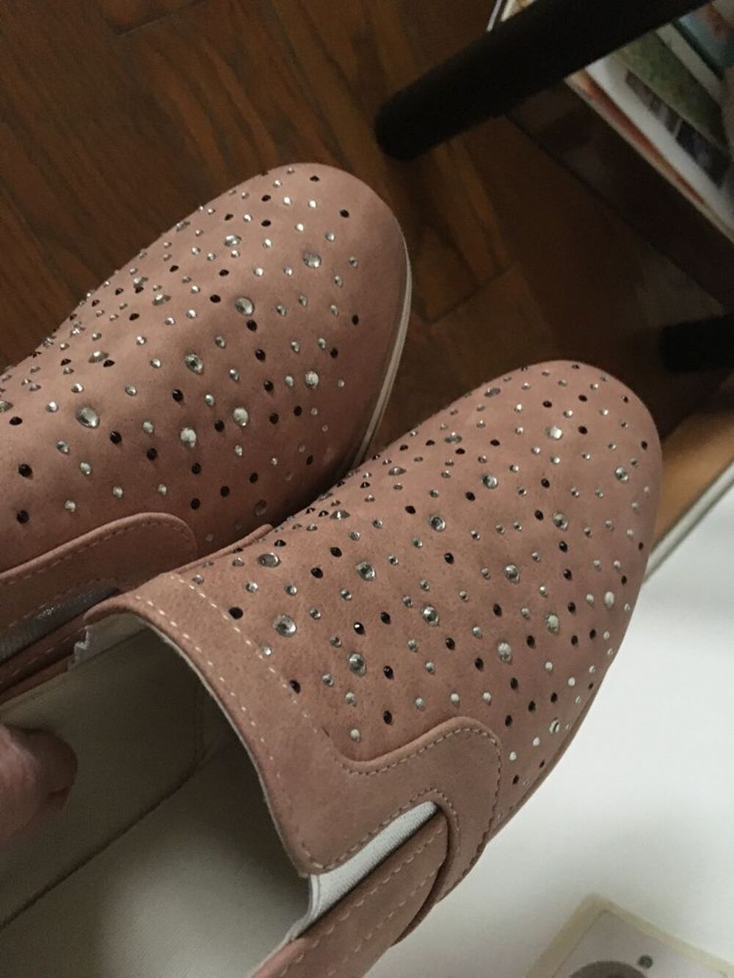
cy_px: 489
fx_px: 820
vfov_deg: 61.7
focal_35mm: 29
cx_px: 367
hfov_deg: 48.2
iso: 320
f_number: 2.2
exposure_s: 1/17
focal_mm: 4.15
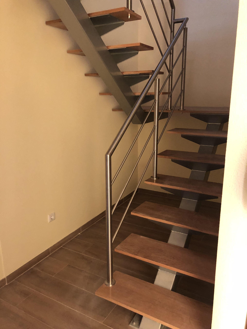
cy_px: 164
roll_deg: +0.1
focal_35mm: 28
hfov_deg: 49.7
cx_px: 124
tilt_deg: -13.1
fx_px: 266
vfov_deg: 63.4
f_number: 1.8
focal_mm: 4
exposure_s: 1/13
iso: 100
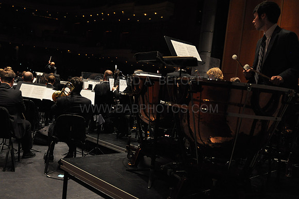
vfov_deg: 36.8
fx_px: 299
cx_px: 150
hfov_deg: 53.2
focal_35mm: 36
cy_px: 100
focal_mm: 24
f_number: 2.8
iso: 1600
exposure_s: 1/250
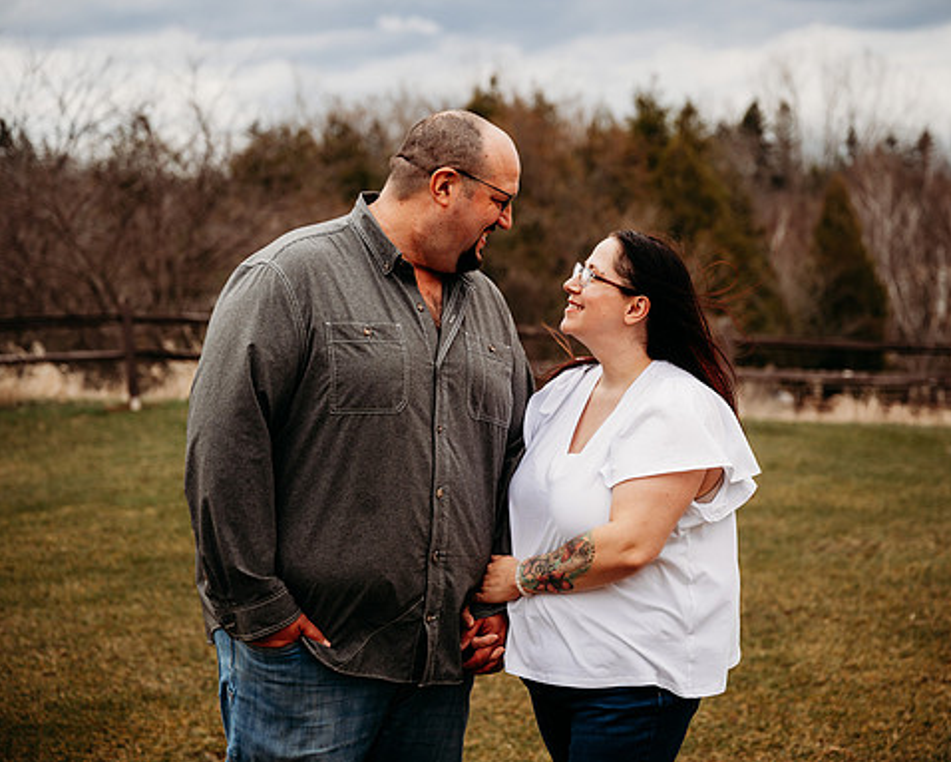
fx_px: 2084
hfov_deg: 25.7
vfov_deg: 20.7
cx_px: 511
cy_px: 381
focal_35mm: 74
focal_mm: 65
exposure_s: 1/400
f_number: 3.2
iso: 200
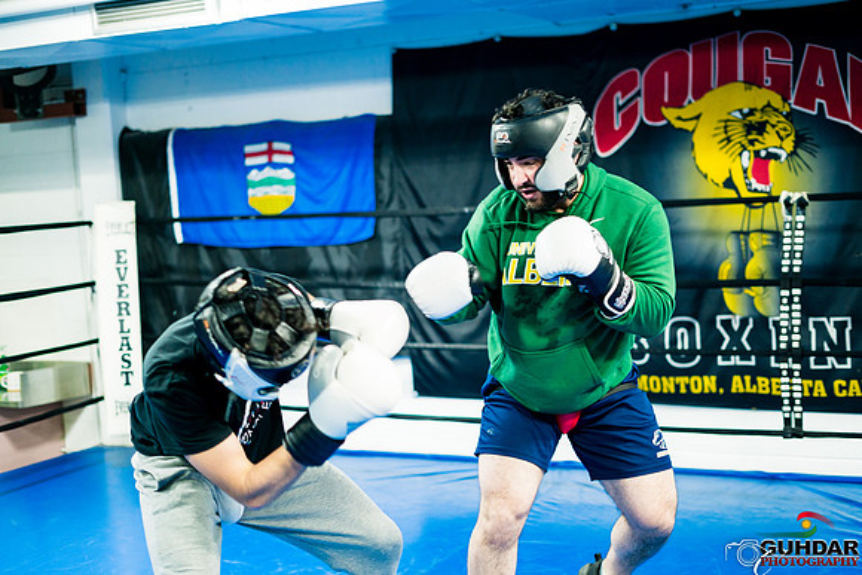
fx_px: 1197
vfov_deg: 27.0
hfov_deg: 39.6
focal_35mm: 50
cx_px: 431
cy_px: 288
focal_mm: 50
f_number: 1.8
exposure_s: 1/400
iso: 1600
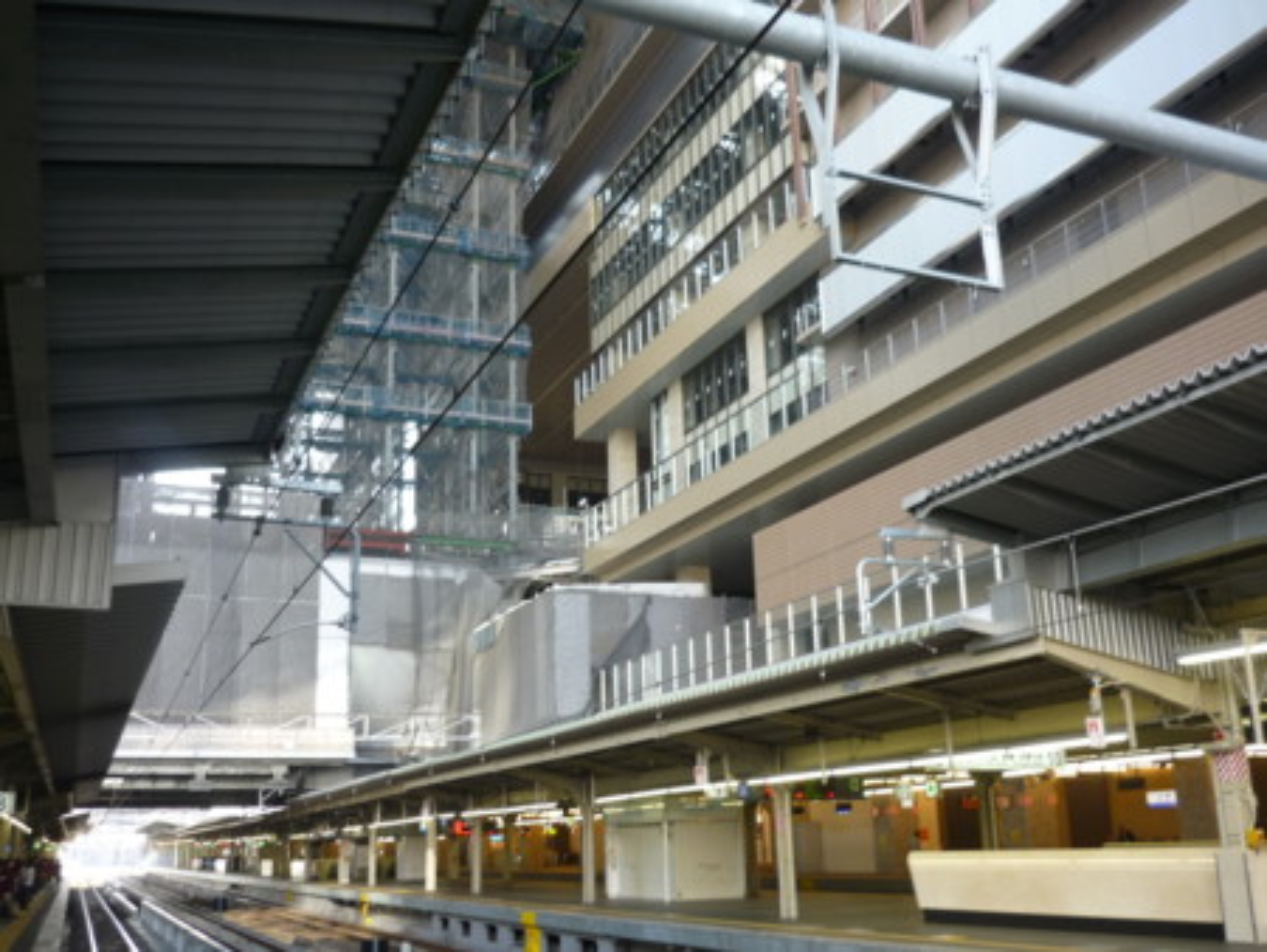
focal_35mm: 33
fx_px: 1208
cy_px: 476
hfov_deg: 55.3
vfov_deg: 43.0
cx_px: 634
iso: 100
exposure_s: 1/50
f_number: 2.8
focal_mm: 5.5
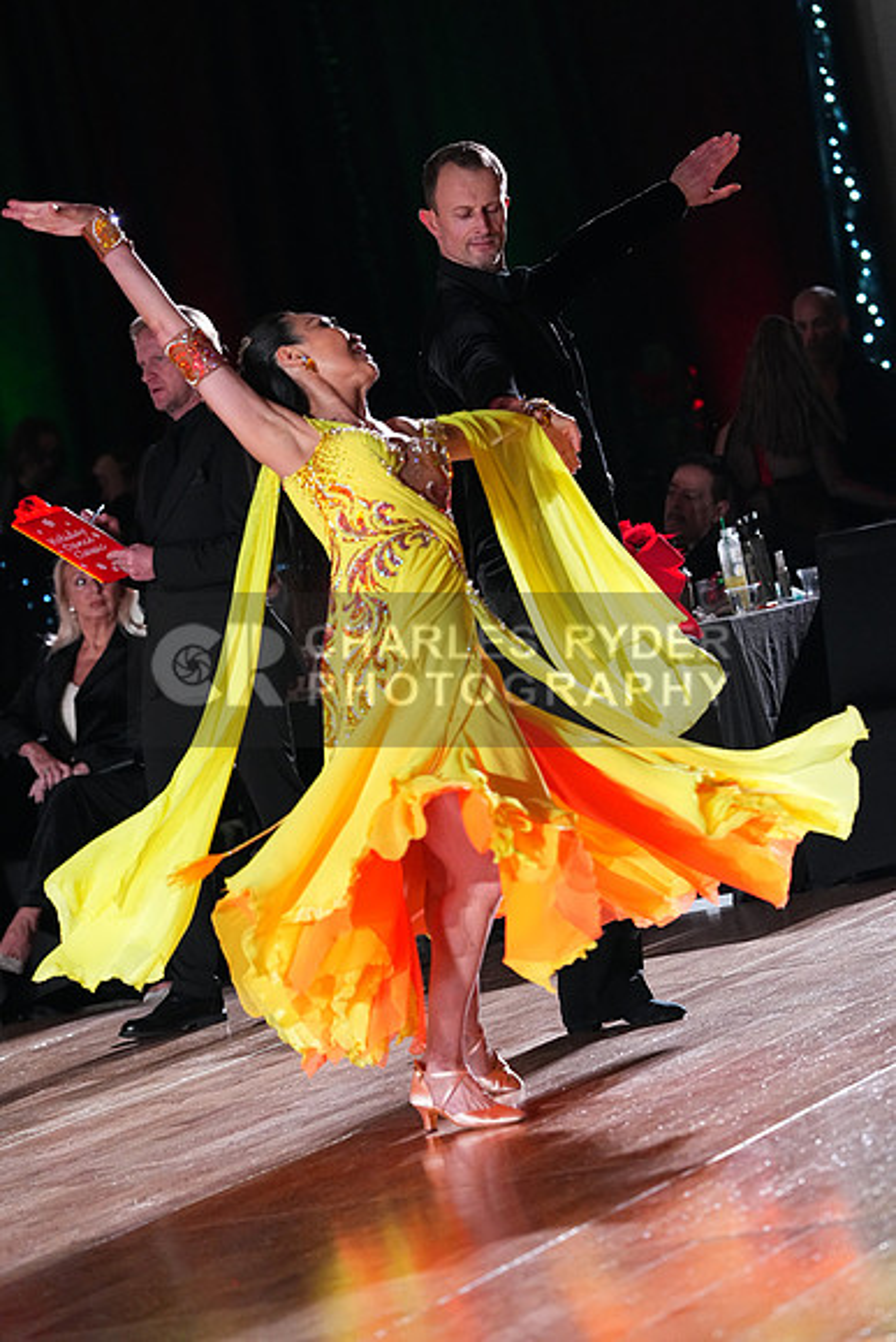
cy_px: 671
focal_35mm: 154
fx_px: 5745
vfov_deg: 13.3
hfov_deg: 8.9
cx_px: 448
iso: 6400
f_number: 4.5
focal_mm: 154
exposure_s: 1/400
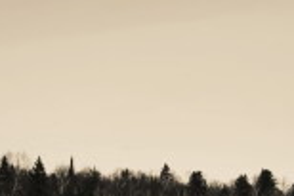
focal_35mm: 359
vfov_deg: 3.8
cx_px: 198
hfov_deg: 5.7
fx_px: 2935
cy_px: 457
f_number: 22
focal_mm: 70
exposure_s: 1/10
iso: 100
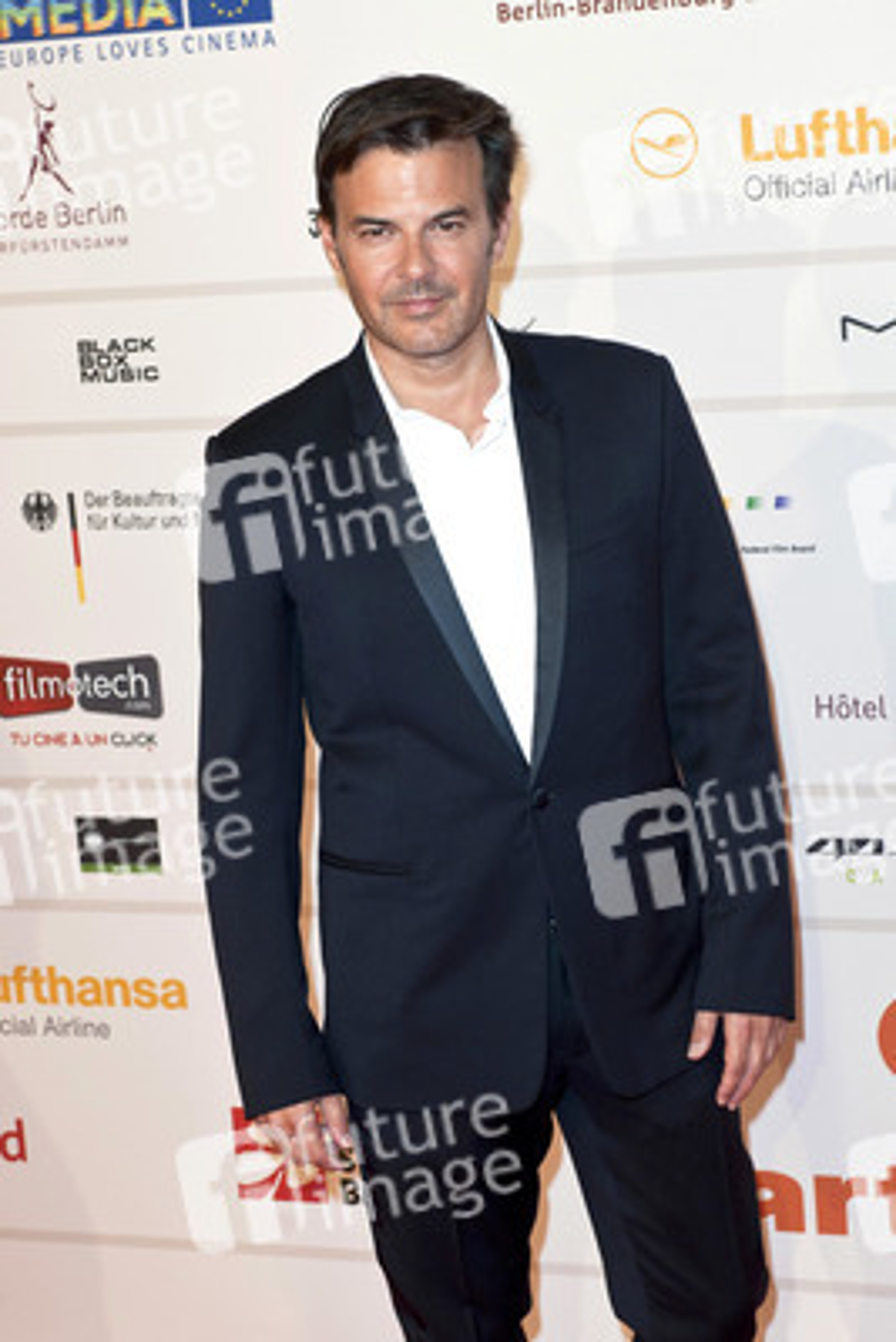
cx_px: 448
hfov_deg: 19.5
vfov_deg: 28.8
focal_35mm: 70
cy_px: 671
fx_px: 2611
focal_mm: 70
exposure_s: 1/250
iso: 800
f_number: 5.6
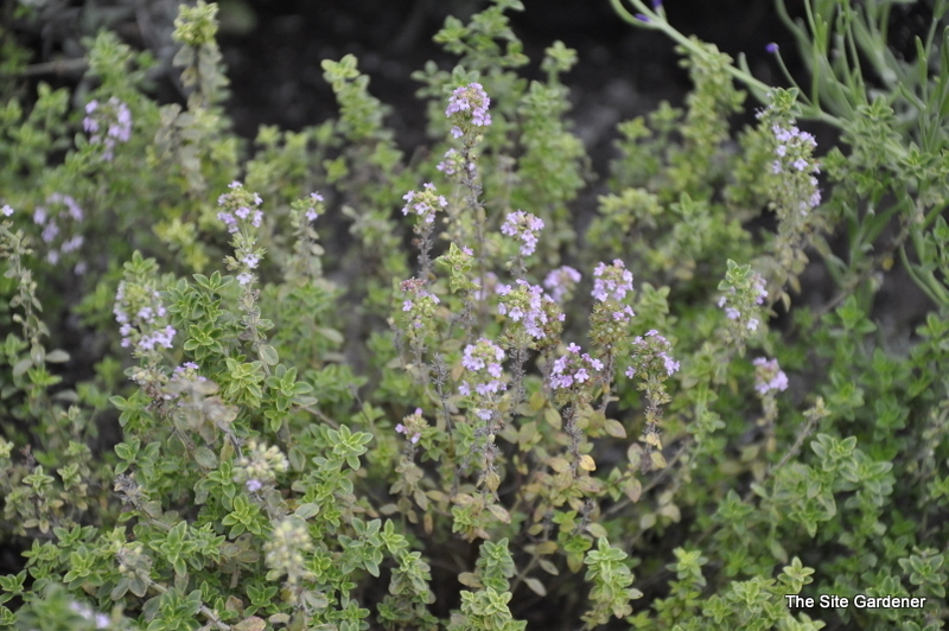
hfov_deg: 13.1
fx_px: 4148
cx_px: 474
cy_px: 316
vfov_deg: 8.7
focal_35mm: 158
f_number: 5.6
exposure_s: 1/125
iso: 800
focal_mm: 105
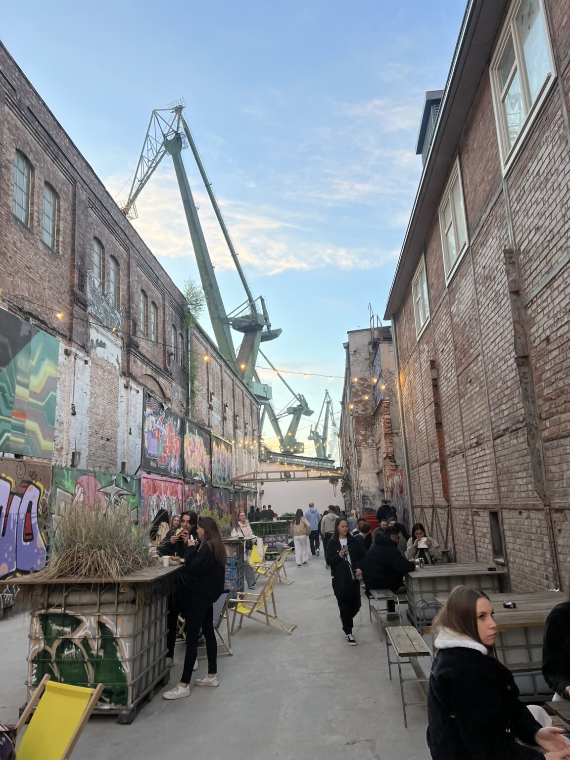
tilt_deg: +13.3
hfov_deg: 53.1
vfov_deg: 67.3
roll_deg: +2.2
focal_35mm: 26
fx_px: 571
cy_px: 380
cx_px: 285
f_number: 1.5
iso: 32
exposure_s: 1/100
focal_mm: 5.7
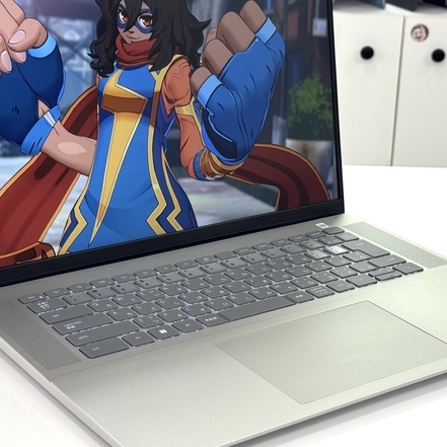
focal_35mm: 77
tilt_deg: -18.6
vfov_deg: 22.5
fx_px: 1125
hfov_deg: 22.5
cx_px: 224
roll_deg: -1.5
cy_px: 201
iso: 64
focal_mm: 6.76
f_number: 1.78
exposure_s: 1/100
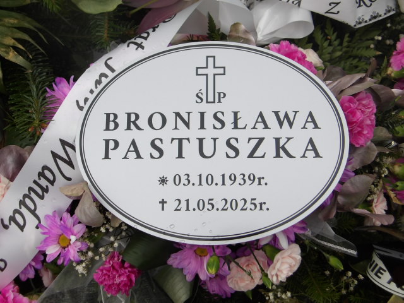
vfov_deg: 27.5
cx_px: 202
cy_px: 152
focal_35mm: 53
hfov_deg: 36.2
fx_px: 619
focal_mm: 9.4
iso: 100
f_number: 4.2
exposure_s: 1/405
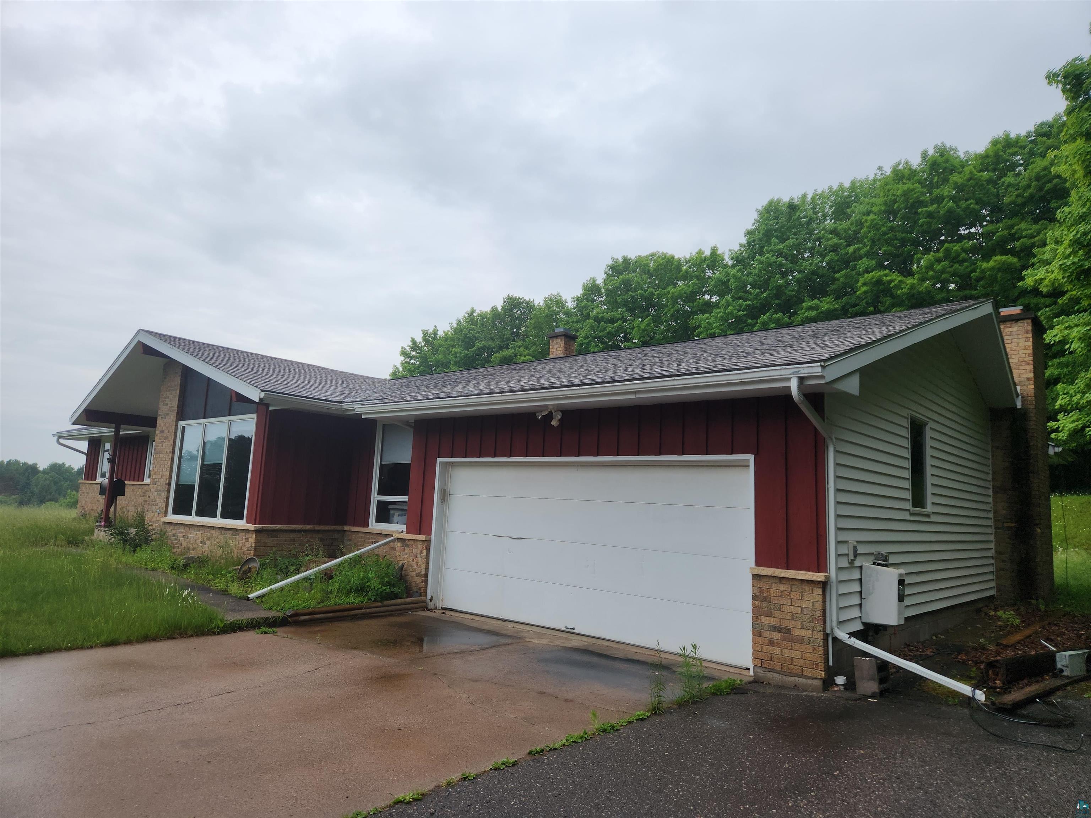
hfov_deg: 73.9
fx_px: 725
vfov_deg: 58.9
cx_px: 546
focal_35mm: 23
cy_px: 409
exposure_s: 1/180
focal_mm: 5.4
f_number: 1.8
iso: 64
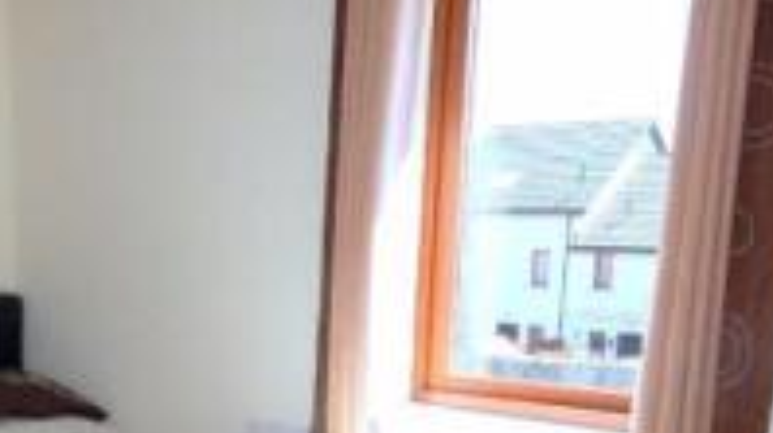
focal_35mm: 52
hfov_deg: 39.5
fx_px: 1065
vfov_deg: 21.8
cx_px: 273
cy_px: 472
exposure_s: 1/250
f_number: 8
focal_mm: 10
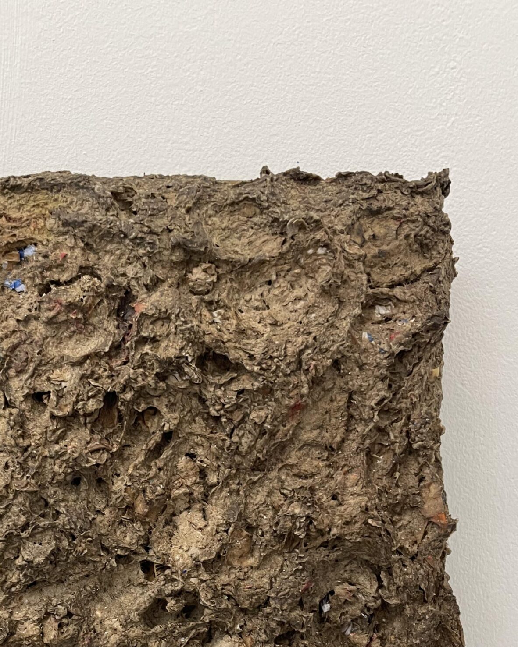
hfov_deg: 33.3
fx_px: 843
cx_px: 112
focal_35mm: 44
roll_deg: +0.4
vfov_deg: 40.5
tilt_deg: -3.3
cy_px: 505
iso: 80
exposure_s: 1/50
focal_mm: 4.2
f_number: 1.6
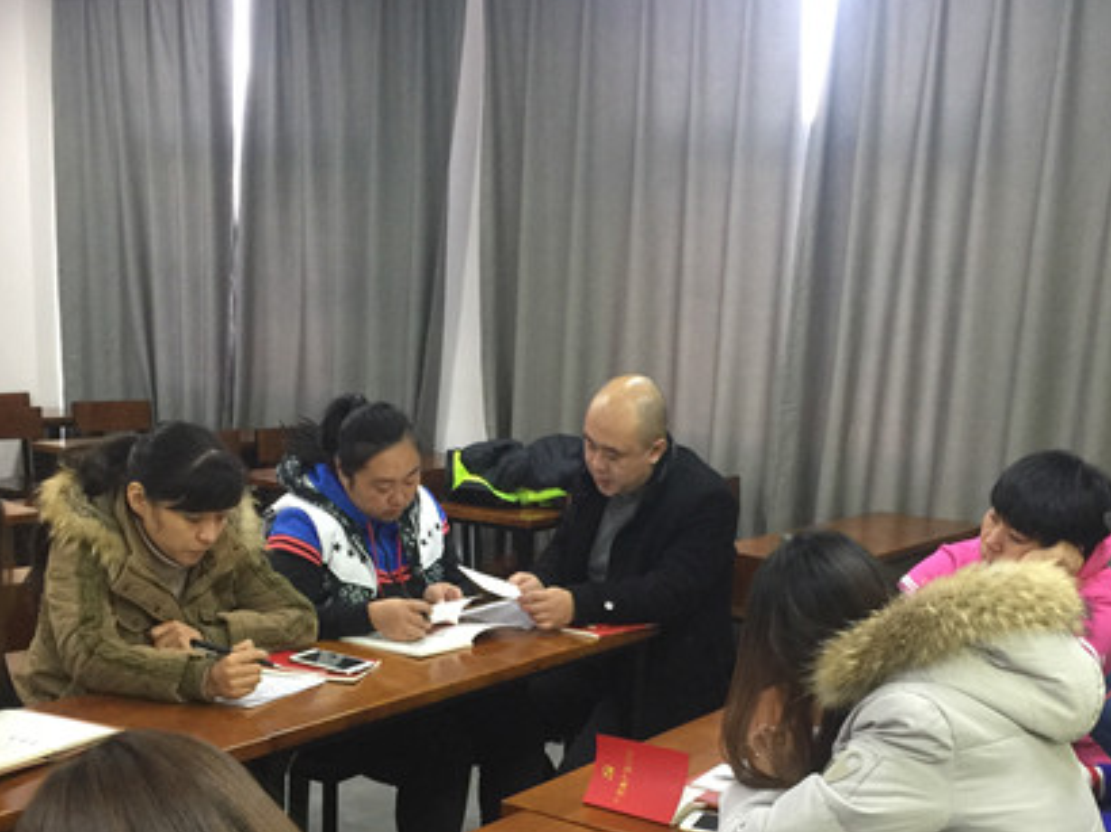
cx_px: 572
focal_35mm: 46
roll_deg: -2.1
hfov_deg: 41.3
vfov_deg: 30.9
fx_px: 1476
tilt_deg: -12.2
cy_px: 625
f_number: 2.2
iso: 100
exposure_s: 1/10
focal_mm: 4.15
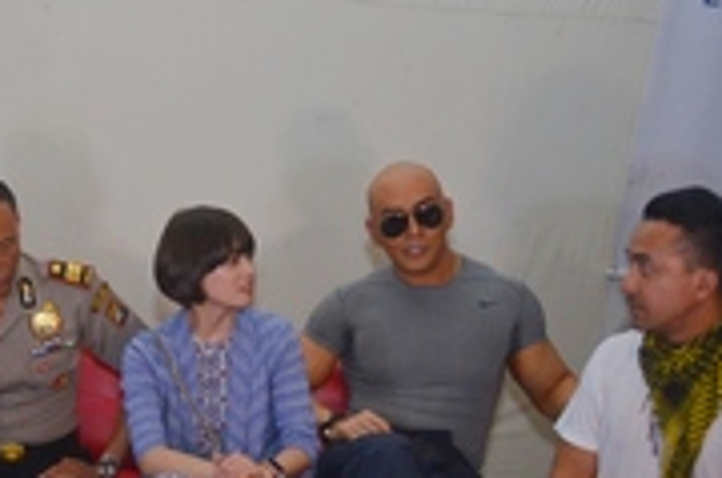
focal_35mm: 75
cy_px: 386
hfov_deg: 26.0
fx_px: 1500
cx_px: 48
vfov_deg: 17.9
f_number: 3.5
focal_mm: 22
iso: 320
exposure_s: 1/125
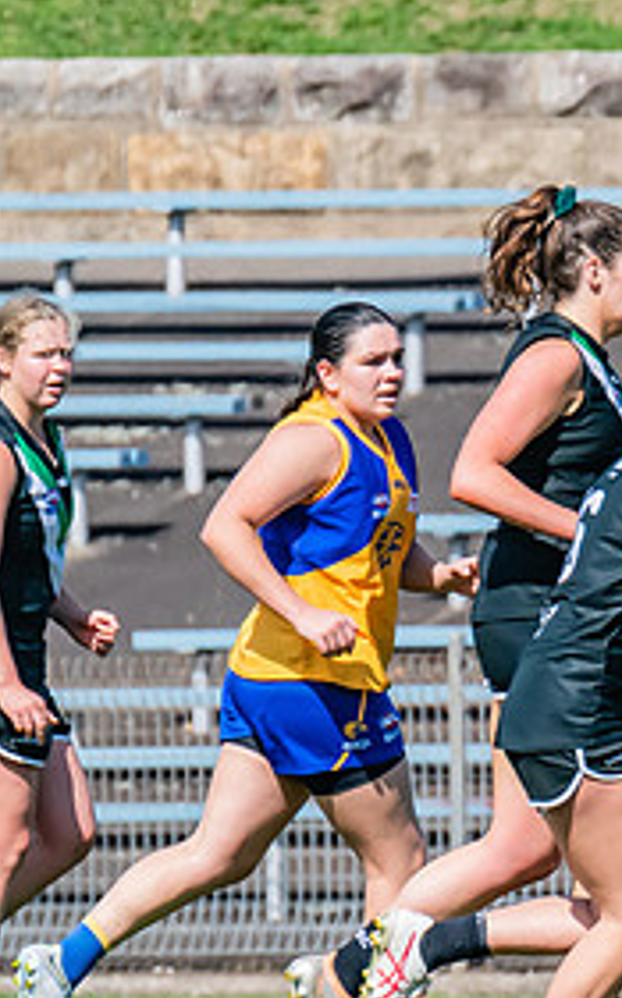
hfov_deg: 1.0
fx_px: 37416
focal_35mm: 1376
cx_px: 1432
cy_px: 728
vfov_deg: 1.5
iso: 800
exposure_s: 1/1600
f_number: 10
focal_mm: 420
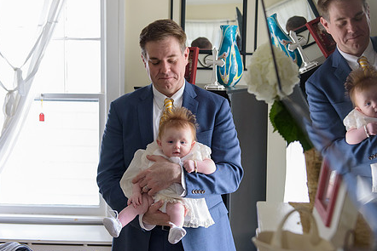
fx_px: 618
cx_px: 215
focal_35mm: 59
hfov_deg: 33.9
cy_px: 100
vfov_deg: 23.0
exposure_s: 1/125
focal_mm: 45
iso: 1600
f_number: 3.2
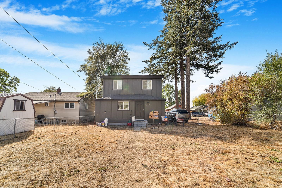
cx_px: 141
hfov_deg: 104.2
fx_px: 110
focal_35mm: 14
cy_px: 94
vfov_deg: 81.2
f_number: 6.3
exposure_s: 1/80
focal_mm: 14
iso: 100
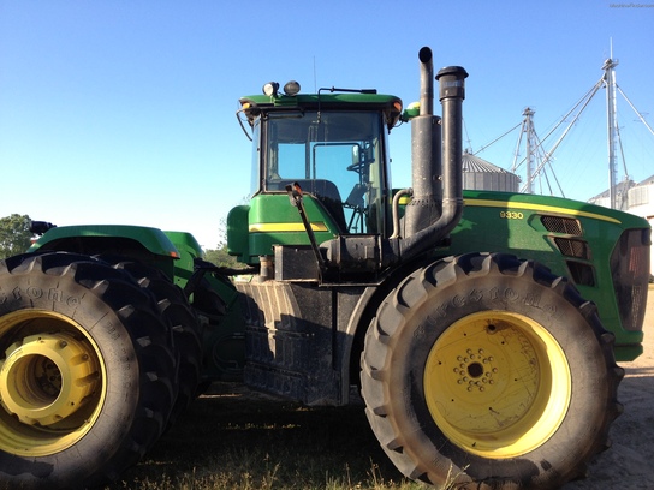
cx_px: 327
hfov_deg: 52.6
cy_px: 245
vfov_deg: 40.7
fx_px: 661
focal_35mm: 35
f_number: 2.4
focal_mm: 4.28
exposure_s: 1/569
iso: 64
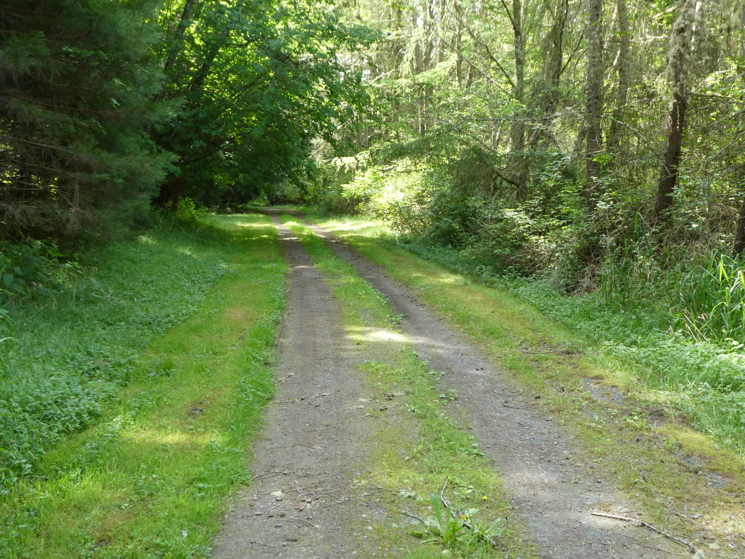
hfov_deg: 42.1
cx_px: 380
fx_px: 969
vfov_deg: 32.2
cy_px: 280
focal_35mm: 45
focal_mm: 7.8
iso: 200
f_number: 3.9
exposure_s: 1/80
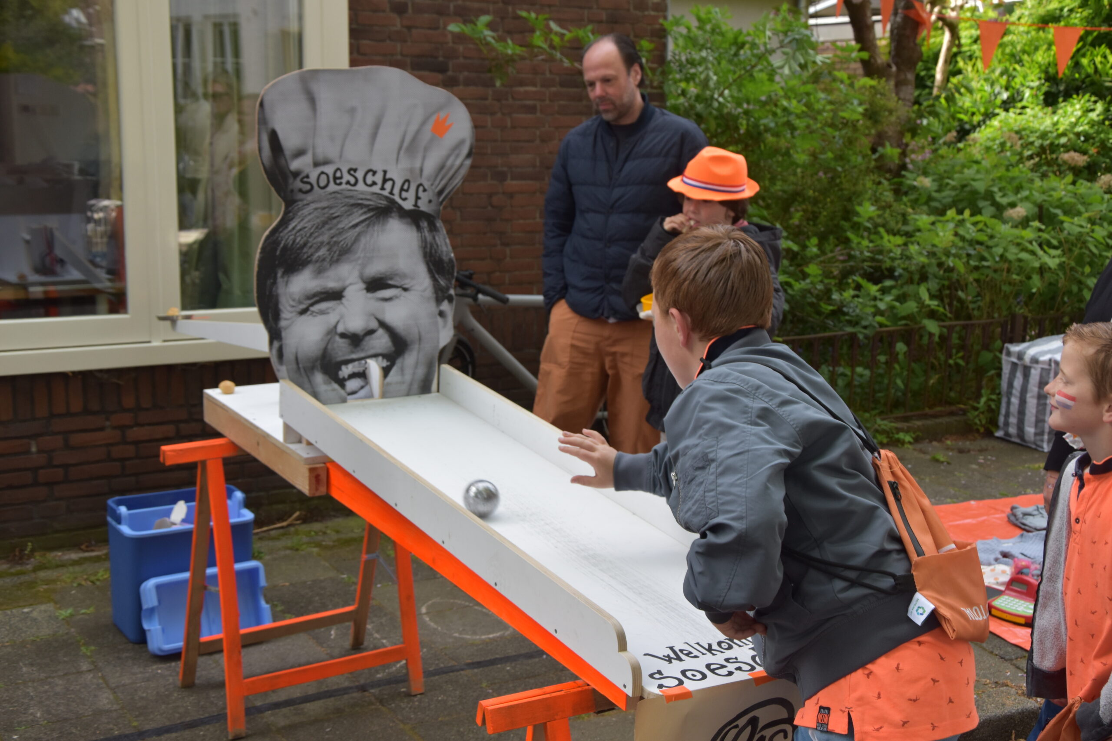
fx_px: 1575
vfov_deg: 26.5
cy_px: 370
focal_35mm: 51
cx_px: 556
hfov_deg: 38.9
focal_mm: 34
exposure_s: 1/200
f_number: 7.1
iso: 400
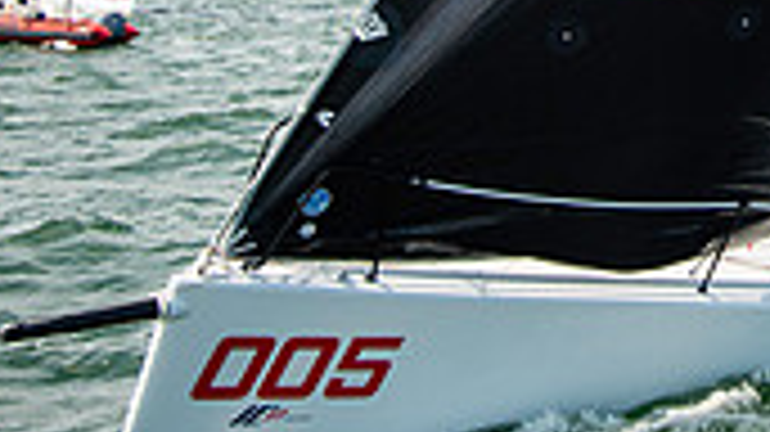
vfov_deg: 11.5
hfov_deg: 20.4
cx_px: 951
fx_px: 1980
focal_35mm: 97
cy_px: -360
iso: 320
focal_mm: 25
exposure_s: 1/1250
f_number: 5
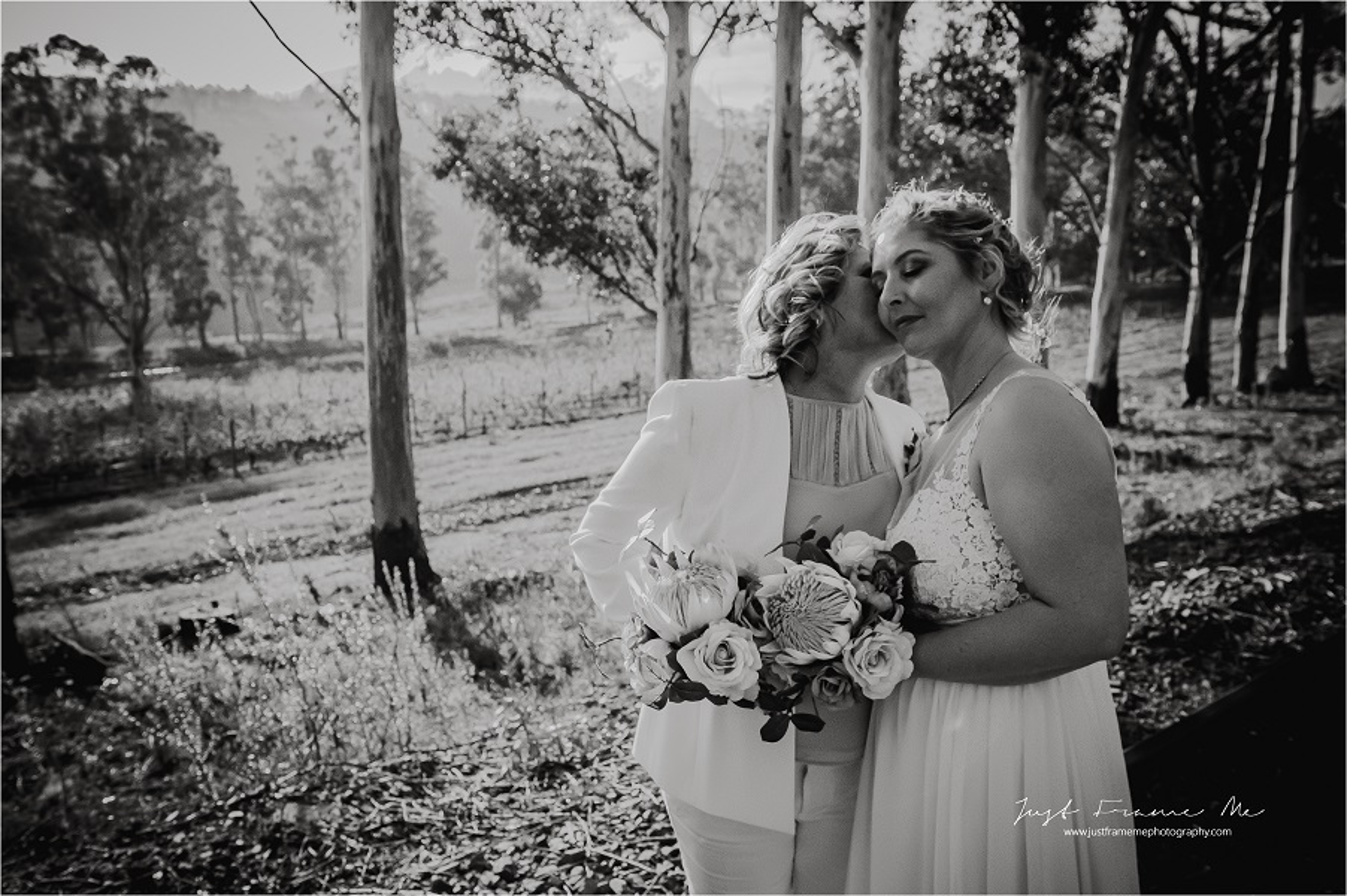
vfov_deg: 39.9
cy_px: 448
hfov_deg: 57.3
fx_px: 1234
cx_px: 674
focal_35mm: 33
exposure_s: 1/1000
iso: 400
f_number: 4.5
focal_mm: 22
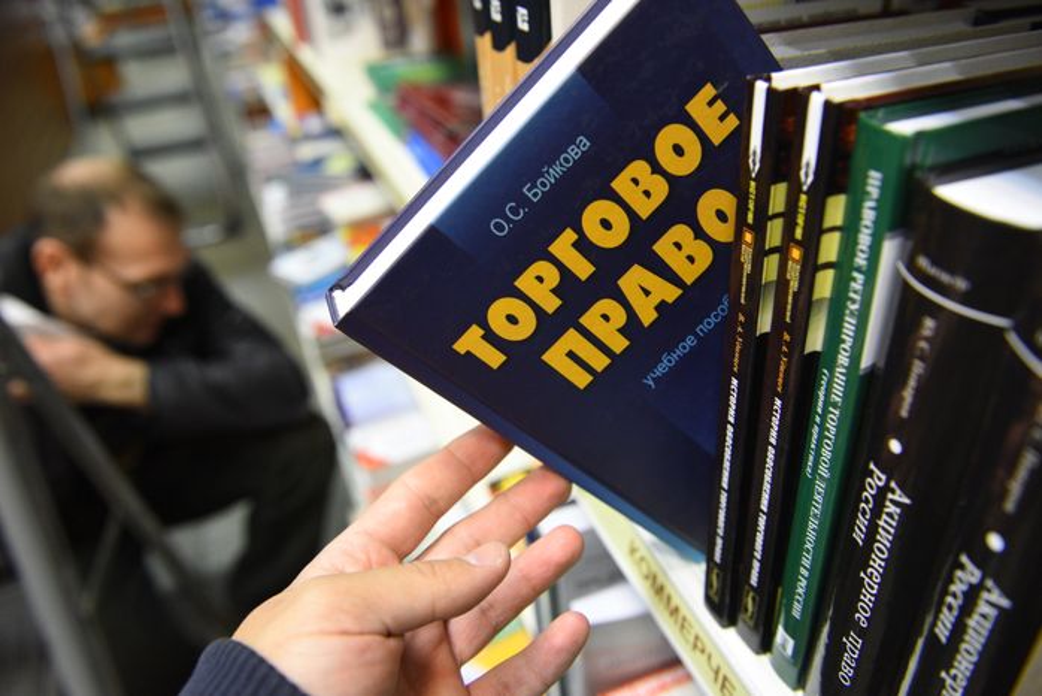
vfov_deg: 45.0
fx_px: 840
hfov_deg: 63.6
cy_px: 348
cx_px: 521
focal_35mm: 29
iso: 3200
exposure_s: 1/80
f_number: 4.5
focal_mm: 29
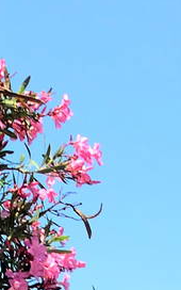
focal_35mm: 194
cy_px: 654
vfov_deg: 9.7
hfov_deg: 6.7
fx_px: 1531
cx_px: 167
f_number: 6.3
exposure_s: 1/160
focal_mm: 18
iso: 250
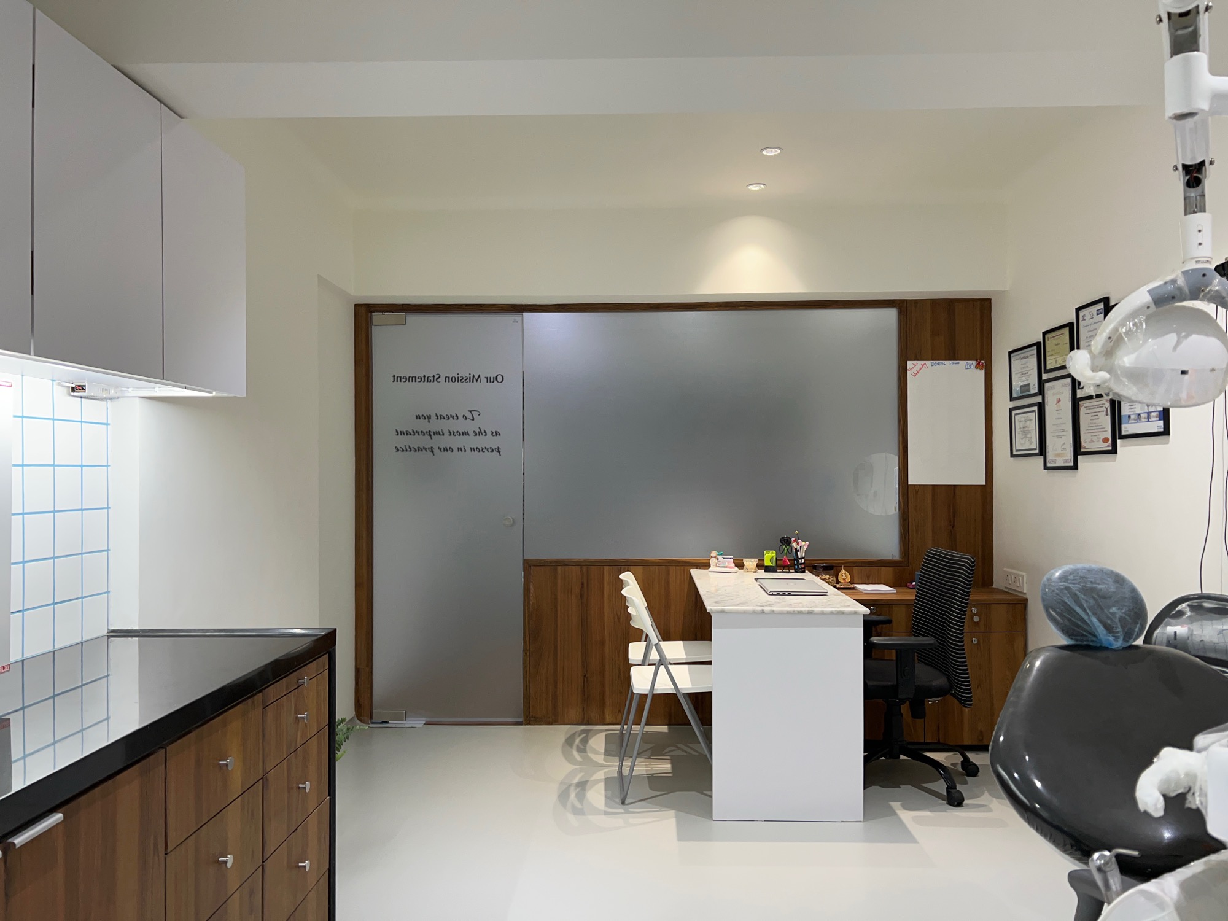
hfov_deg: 67.3
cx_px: 614
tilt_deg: +0.0
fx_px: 922
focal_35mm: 26
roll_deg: +0.3
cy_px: 460
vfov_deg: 53.1
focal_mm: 5.7
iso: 100
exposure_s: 1/100
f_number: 1.5
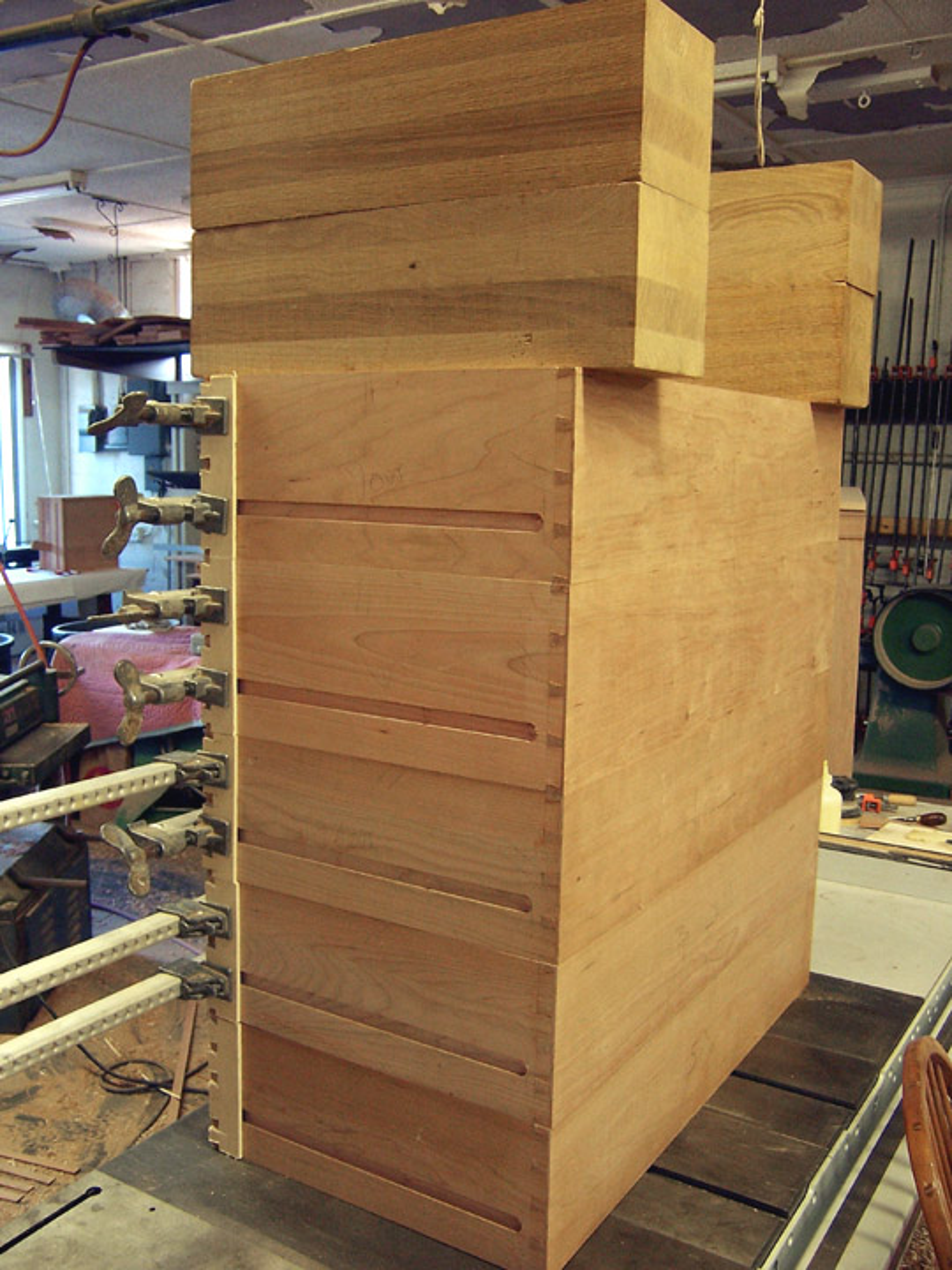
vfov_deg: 55.4
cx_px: 476
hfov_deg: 42.9
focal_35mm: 33
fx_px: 1210
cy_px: 635
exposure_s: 1/10
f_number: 3.4
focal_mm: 5.5
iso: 140
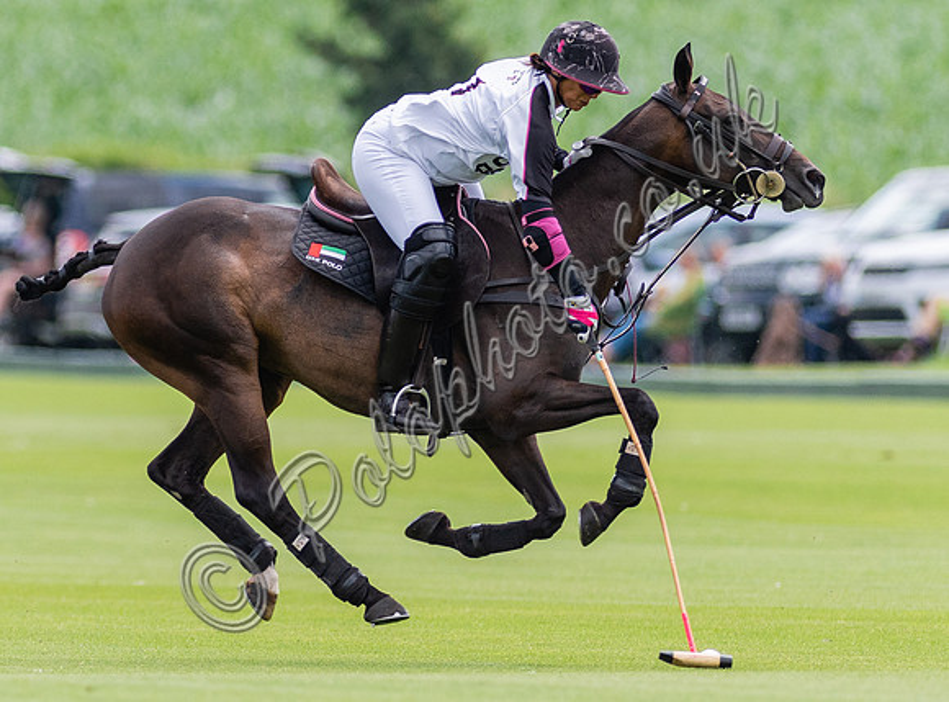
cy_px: 356
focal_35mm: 906
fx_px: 24721
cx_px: 82
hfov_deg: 2.2
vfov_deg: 1.6
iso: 400
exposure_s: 1/5000
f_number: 2.8
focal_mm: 300
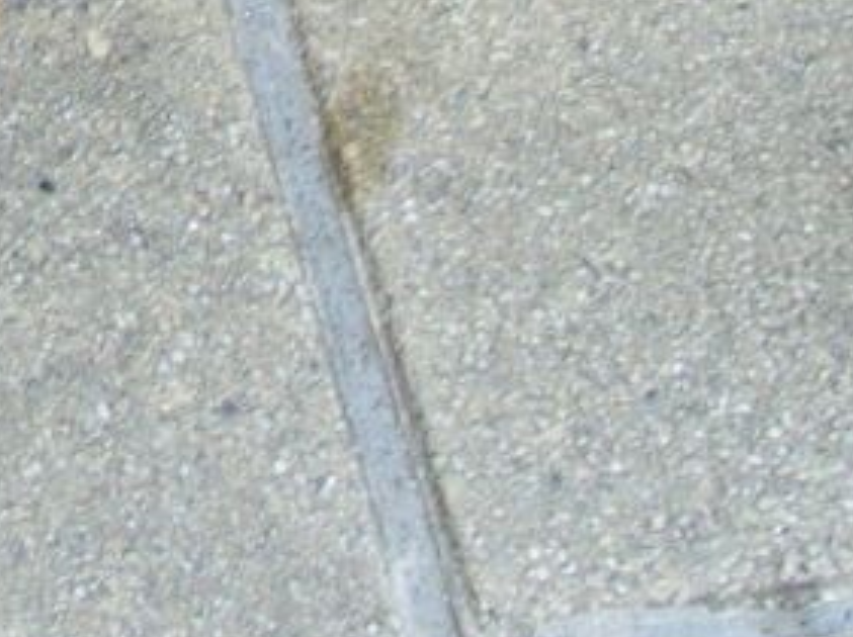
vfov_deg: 9.4
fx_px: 3593
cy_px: -686
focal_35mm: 146
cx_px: -361
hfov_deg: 12.9
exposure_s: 1/125
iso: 80
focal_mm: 5.7
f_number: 2.9
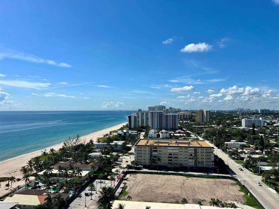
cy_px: 104
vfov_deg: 53.1
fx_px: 210
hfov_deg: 67.3
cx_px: 140
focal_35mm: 26
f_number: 1.5
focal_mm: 5.7
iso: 50
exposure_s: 1/7463
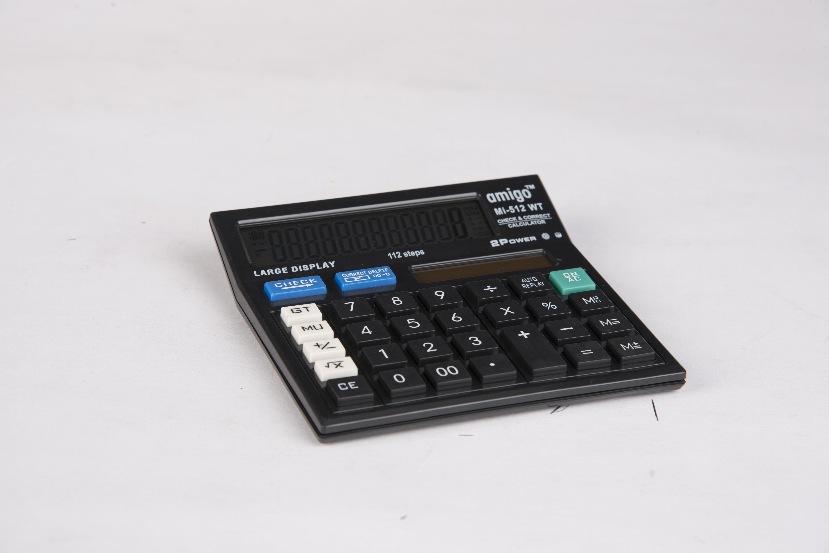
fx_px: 2580
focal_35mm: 112
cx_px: 414
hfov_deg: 18.3
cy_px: 276
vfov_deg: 12.2
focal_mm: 112
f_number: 11
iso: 100
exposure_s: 1/125
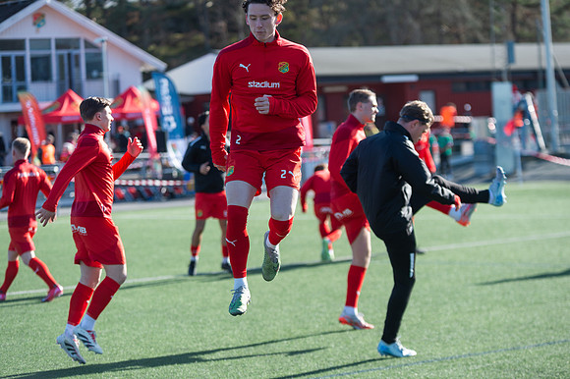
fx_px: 2057
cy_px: 190
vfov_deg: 10.5
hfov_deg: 15.8
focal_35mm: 130
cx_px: 285
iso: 200
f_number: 3.5
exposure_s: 1/1000
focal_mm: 130
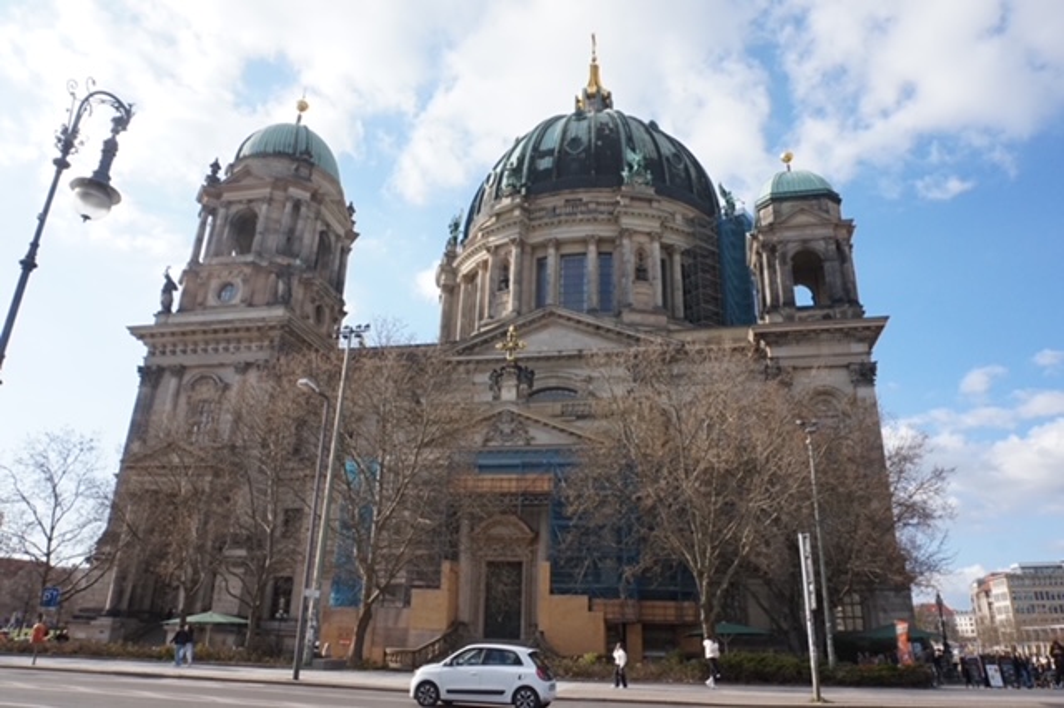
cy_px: 354
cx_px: 532
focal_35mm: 24
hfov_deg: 73.8
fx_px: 709
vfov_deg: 53.1
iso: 1250
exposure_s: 1/800
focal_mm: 16
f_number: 13
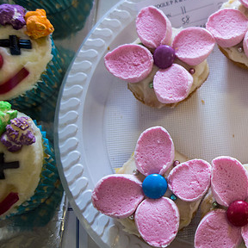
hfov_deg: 33.0
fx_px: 389
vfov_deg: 35.4
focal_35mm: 48
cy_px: 127
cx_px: 236
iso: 125
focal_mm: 10.4
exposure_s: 1/40
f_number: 1.8
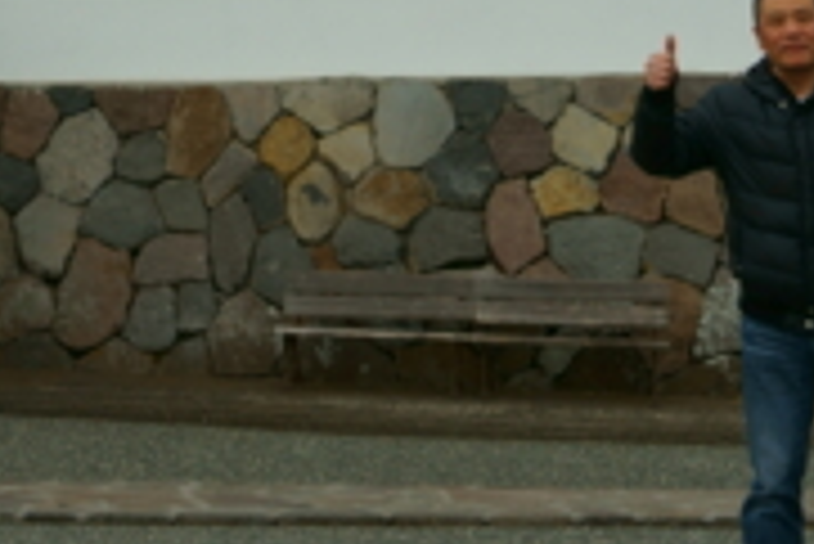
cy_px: -436
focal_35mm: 106
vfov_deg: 11.9
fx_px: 2399
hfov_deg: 19.2
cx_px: 247
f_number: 11
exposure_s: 1/125
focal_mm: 24
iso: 100
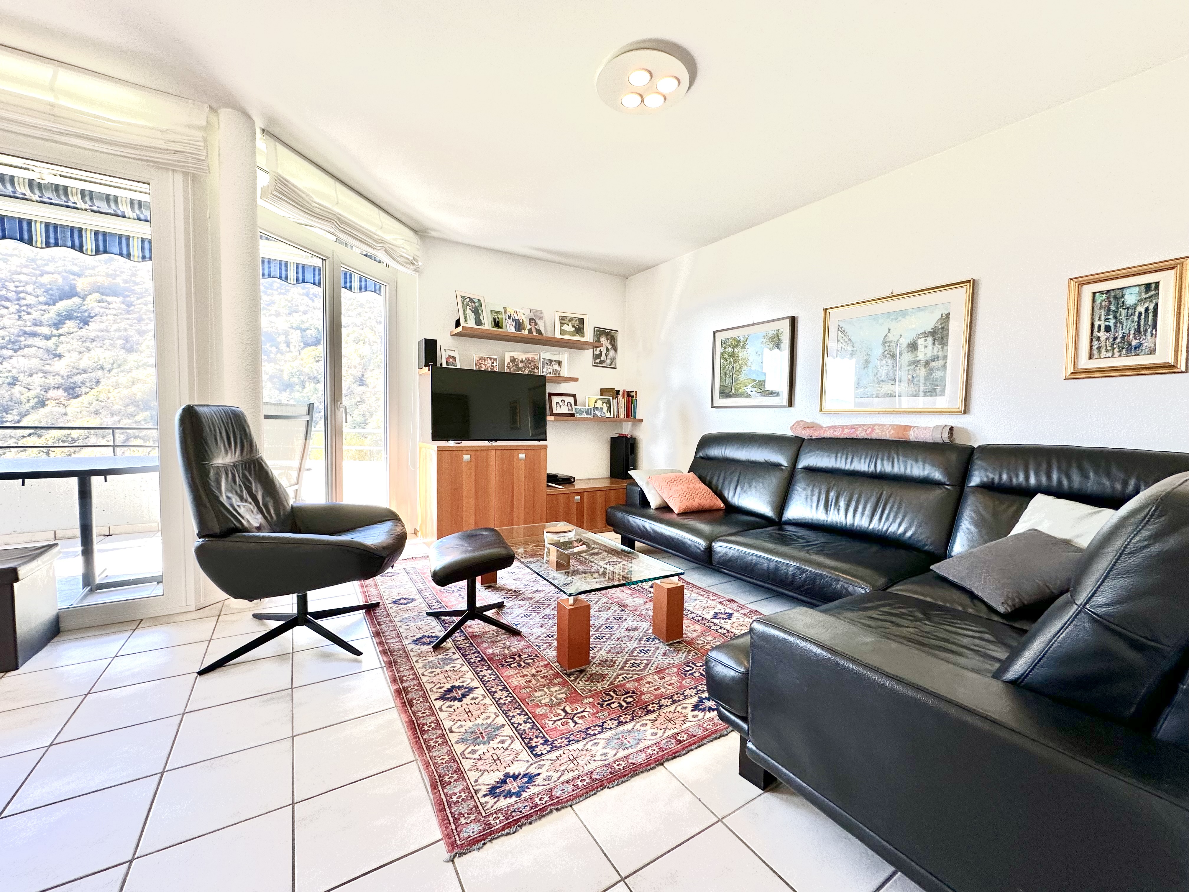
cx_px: 594
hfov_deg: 102.1
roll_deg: -0.6
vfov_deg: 85.7
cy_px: 446
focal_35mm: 14
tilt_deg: -3.6
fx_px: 481
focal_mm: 2.22
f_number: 2.2
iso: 100
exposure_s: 1/100
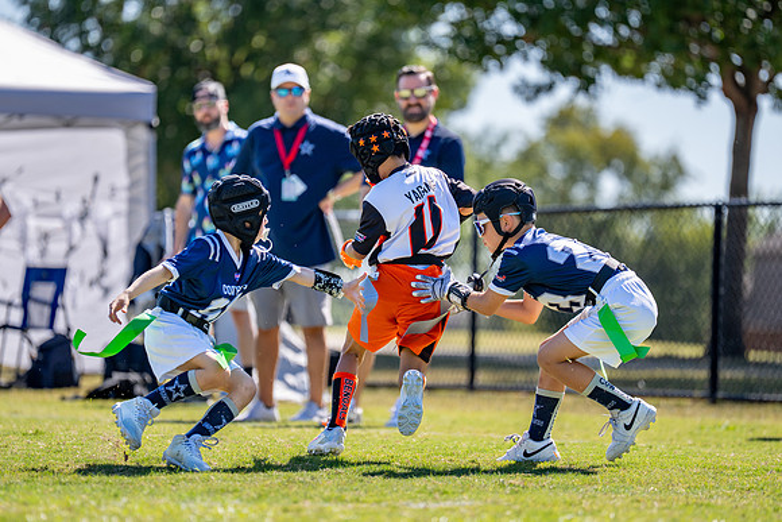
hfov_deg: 8.8
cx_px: 383
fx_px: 5077
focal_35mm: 234
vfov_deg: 5.9
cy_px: 267
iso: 160
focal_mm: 200
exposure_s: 1/2000
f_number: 2.8
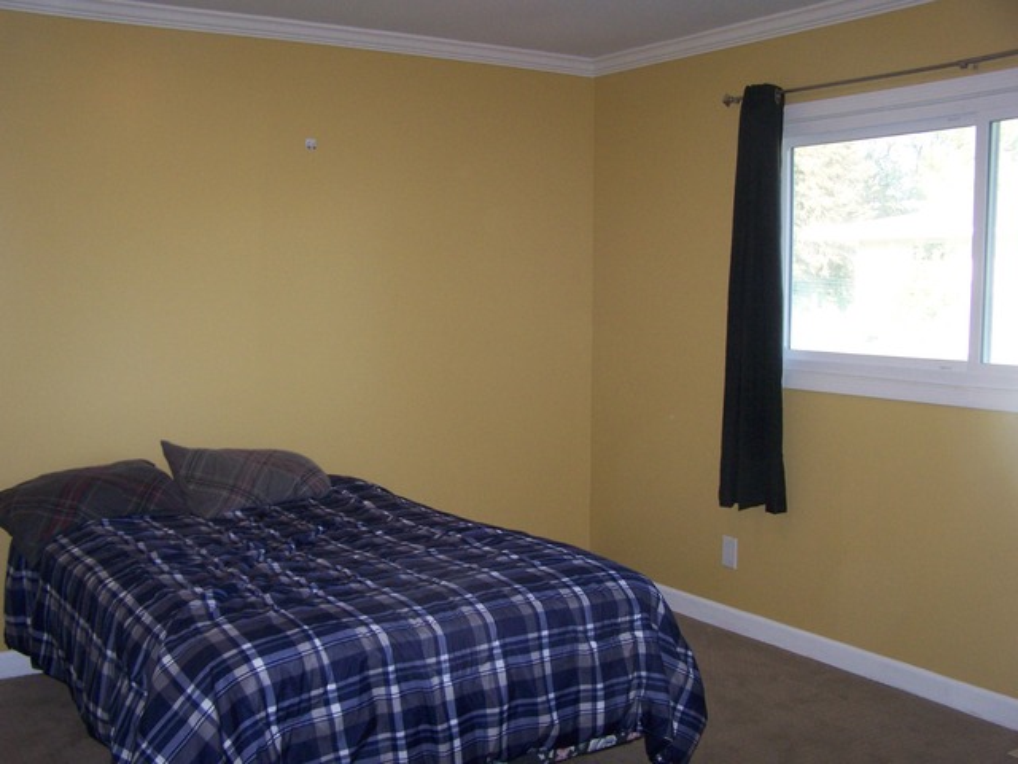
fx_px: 1118
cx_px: 509
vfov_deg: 37.7
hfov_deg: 49.0
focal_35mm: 38
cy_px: 382
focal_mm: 6.3
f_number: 2.8
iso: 140
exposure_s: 1/60
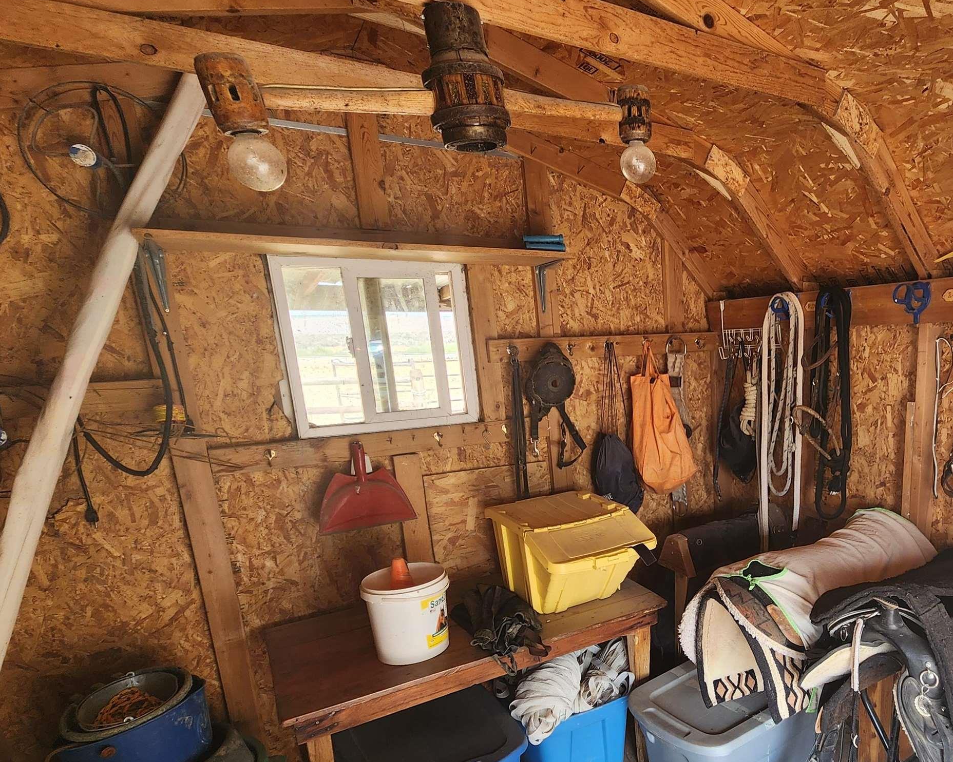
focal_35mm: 21
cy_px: 493
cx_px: 698
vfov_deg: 64.2
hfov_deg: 73.0
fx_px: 592
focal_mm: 2.2
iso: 100
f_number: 2.2
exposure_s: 1/120
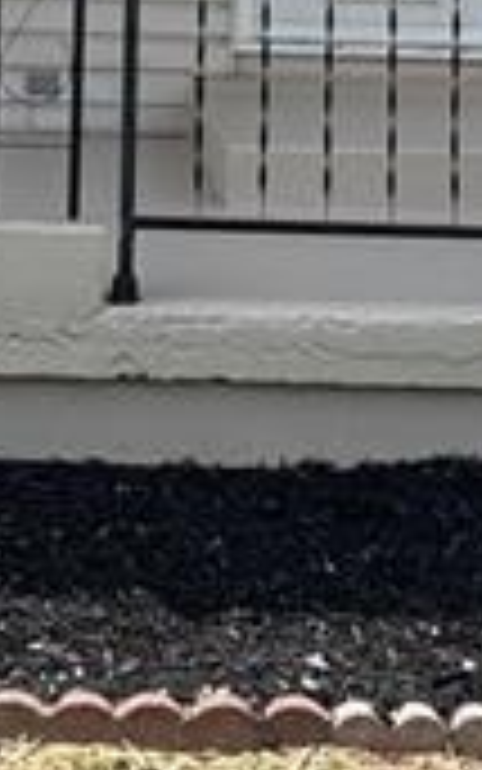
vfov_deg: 20.8
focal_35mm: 89
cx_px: 113
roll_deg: -1.0
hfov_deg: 14.6
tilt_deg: +3.4
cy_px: -279
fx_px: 1869
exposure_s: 1/879
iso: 50
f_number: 2.2
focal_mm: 2.22
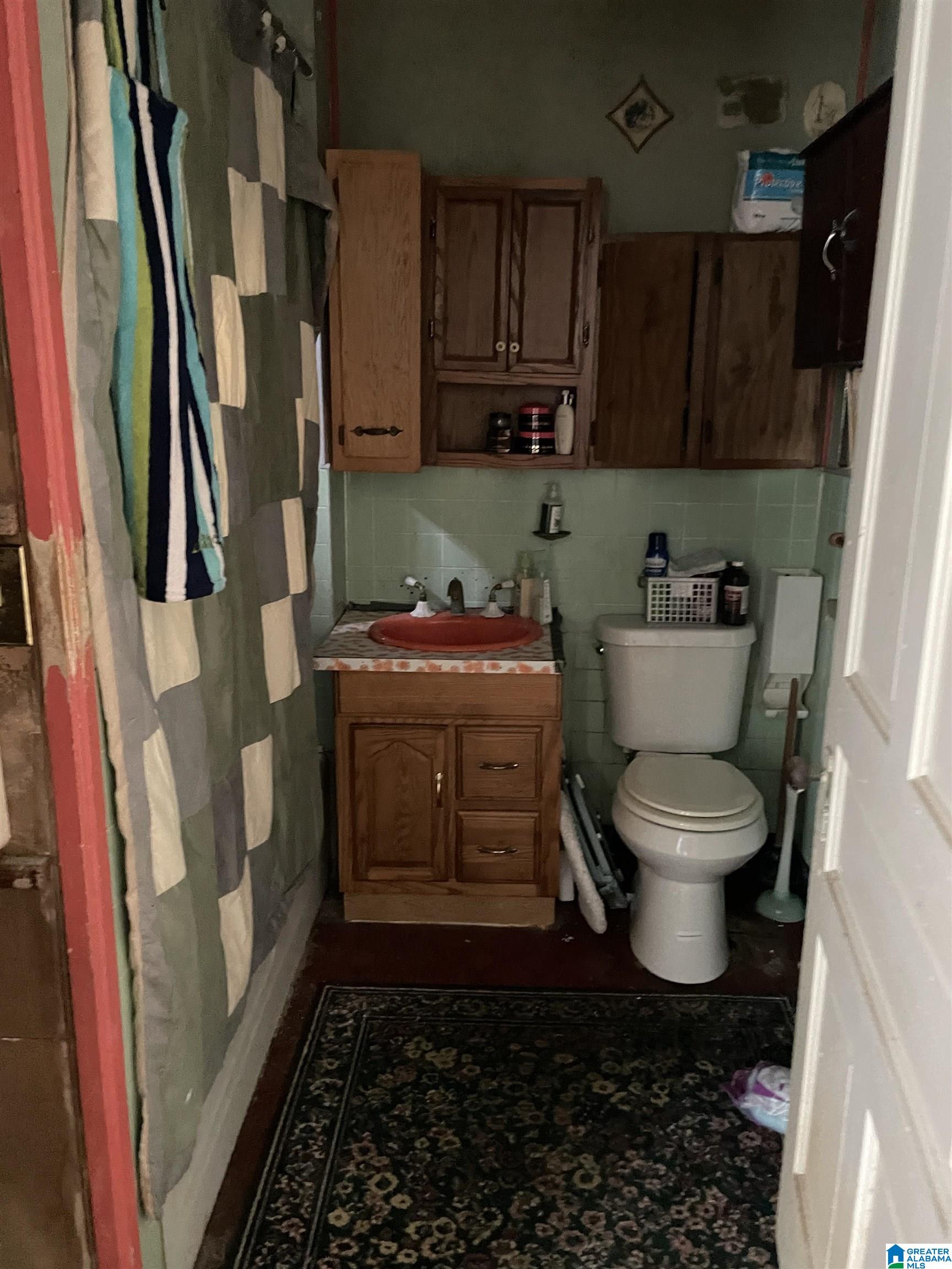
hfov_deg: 53.1
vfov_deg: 67.3
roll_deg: -0.7
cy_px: 634
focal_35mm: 26
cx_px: 476
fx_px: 953
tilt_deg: -14.2
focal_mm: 4.2
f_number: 1.6
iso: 1000
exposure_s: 1/30
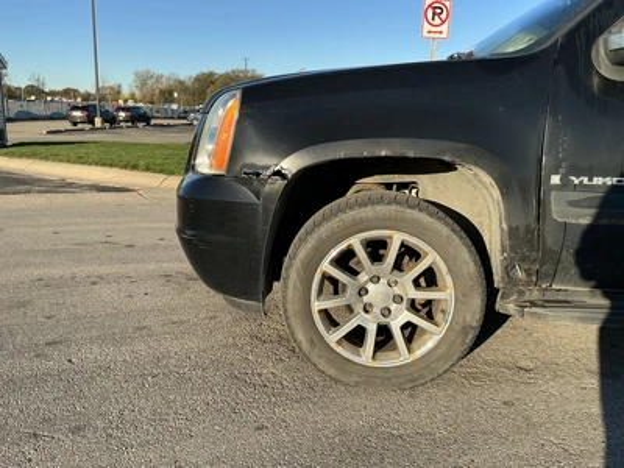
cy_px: 234
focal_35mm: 28
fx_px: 505
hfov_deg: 63.4
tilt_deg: -10.7
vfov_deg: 49.7
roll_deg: -2.1
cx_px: 312
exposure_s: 1/883
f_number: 1.8
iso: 25
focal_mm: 3
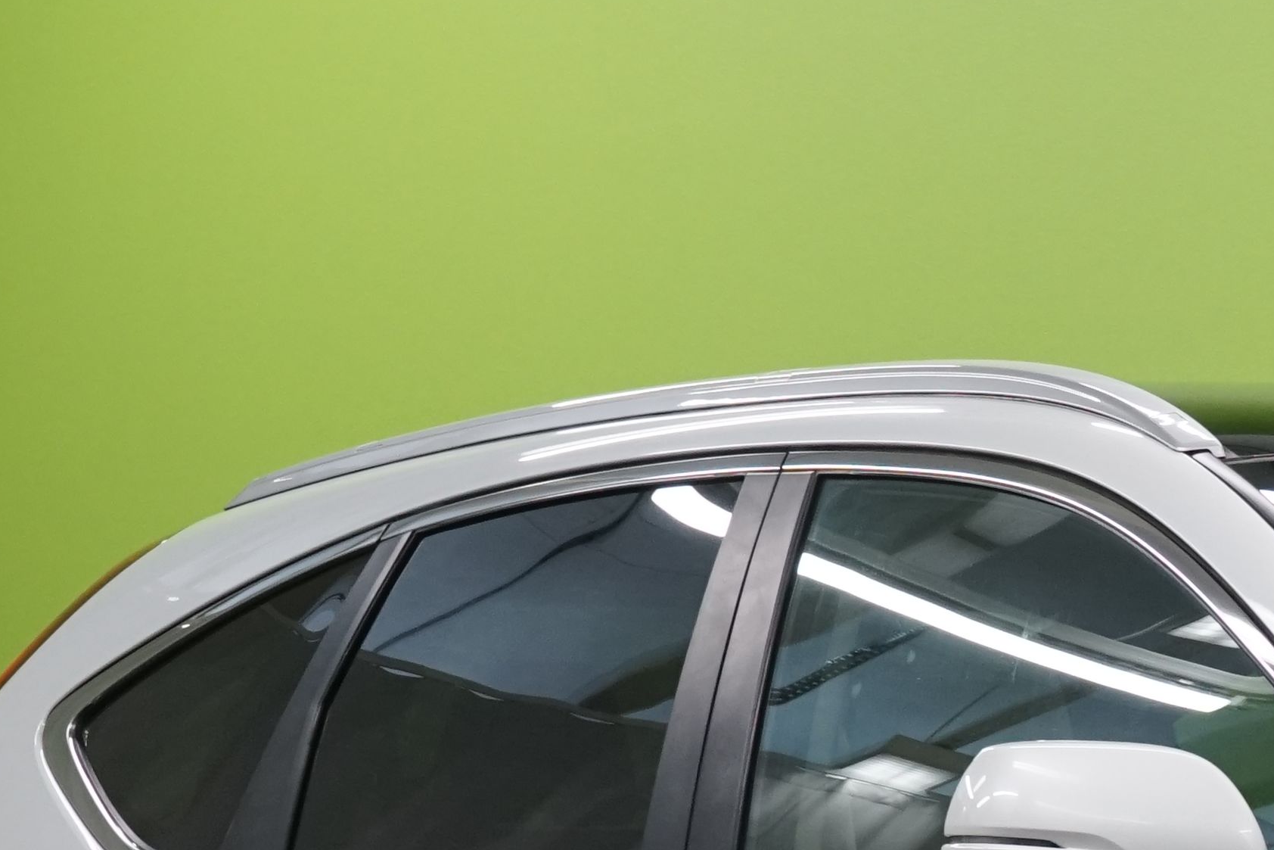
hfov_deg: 8.8
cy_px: 1081
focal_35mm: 228
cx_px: 1799
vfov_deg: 6.0
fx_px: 8069
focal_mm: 64
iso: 1250
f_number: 9
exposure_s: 1/25
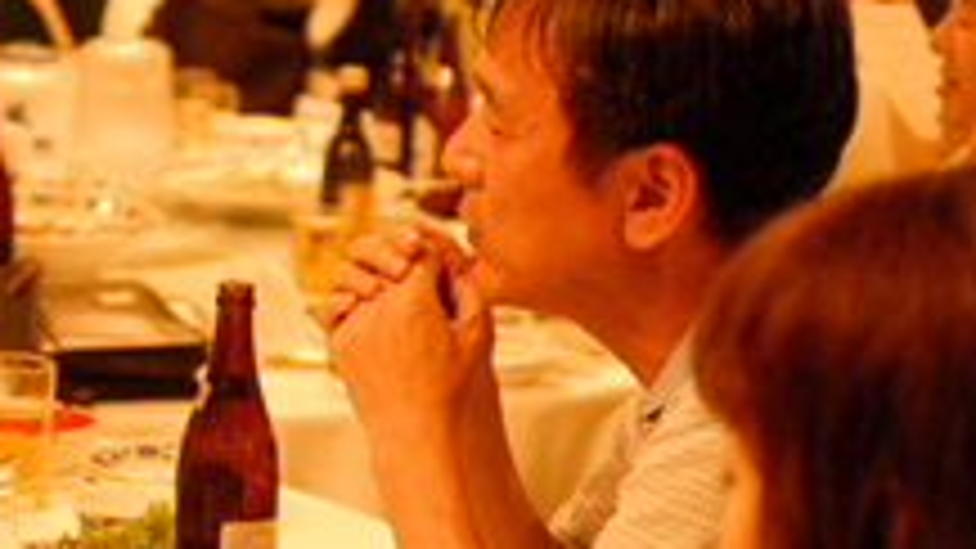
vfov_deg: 9.3
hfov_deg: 16.4
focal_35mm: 130
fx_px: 3364
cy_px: 272
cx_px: 216
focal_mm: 28
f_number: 2
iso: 800
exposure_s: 1/80
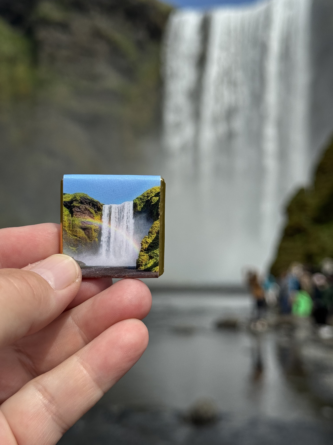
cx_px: 166
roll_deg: -0.2
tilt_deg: +4.6
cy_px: 222
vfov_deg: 39.7
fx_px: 616
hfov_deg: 30.3
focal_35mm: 48
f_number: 1.78
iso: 64
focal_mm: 6.76
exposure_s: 1/7937
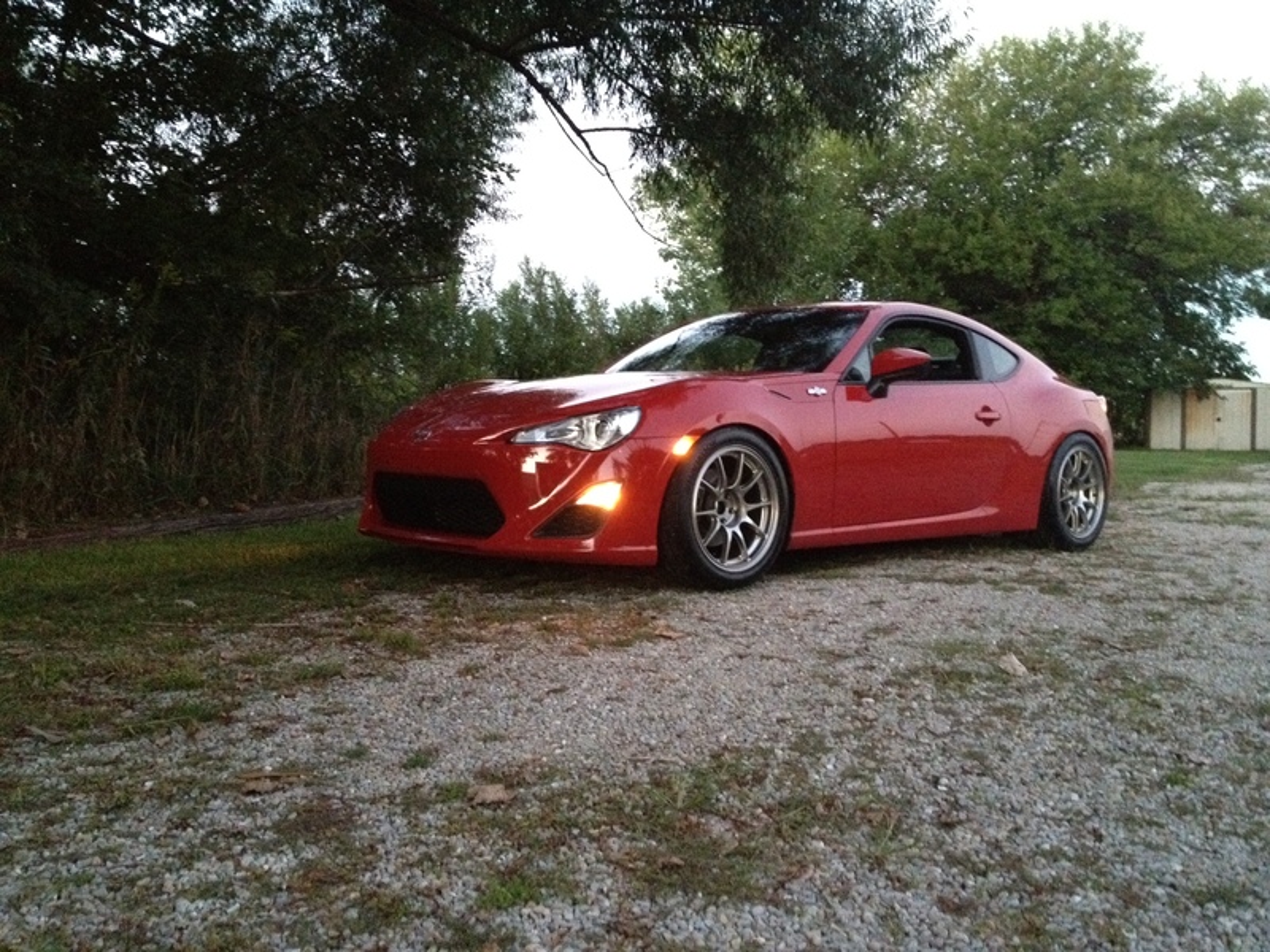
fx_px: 1284
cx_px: 635
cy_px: 476
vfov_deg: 40.7
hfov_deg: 52.6
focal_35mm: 35
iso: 800
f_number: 2.4
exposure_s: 1/15
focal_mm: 4.28
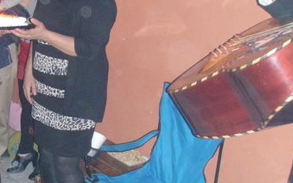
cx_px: 40
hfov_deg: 26.4
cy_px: 122
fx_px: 607
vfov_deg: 17.1
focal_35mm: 76
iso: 640
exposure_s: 1/30
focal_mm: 6.7
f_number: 3.5
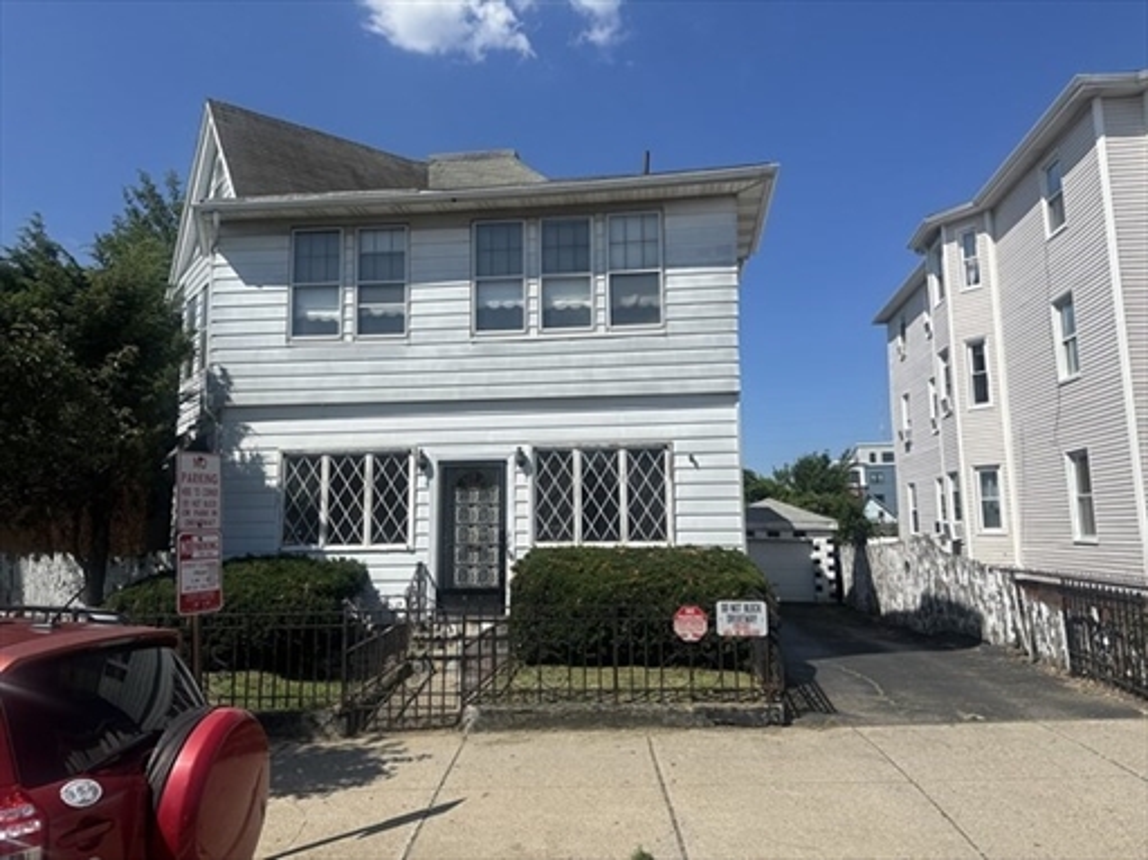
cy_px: 430
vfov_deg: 56.8
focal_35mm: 24
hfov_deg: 71.6
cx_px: 574
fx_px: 796
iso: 80
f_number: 1.78
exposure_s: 1/8197
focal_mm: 6.86
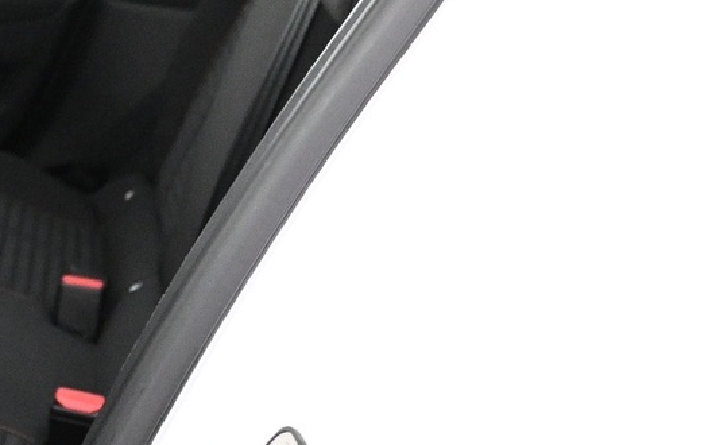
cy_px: 28
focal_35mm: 75
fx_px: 1455
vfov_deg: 17.1
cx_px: -229
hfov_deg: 23.9
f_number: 3.5
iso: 4000
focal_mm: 16
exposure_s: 1/40
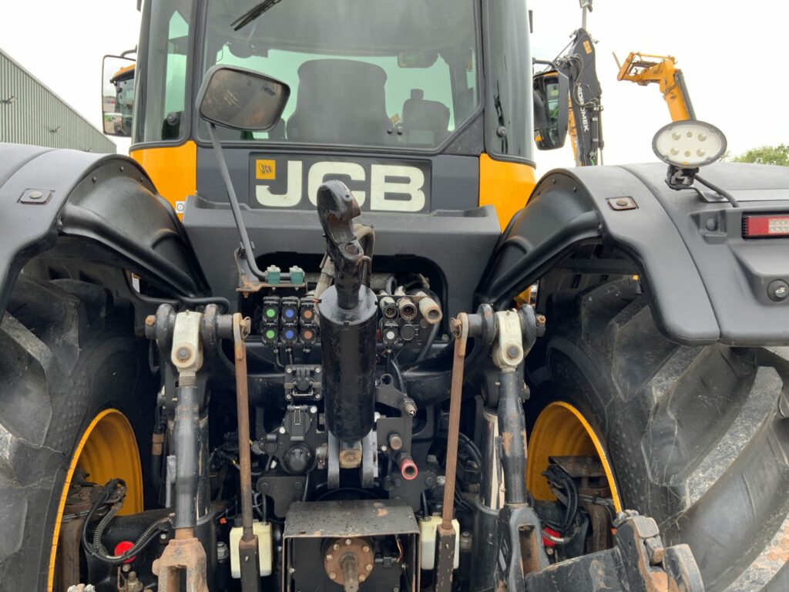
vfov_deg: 48.2
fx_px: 661
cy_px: 296
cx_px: 394
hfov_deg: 61.7
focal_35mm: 29
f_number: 1.8
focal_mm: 3
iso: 16
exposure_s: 1/132
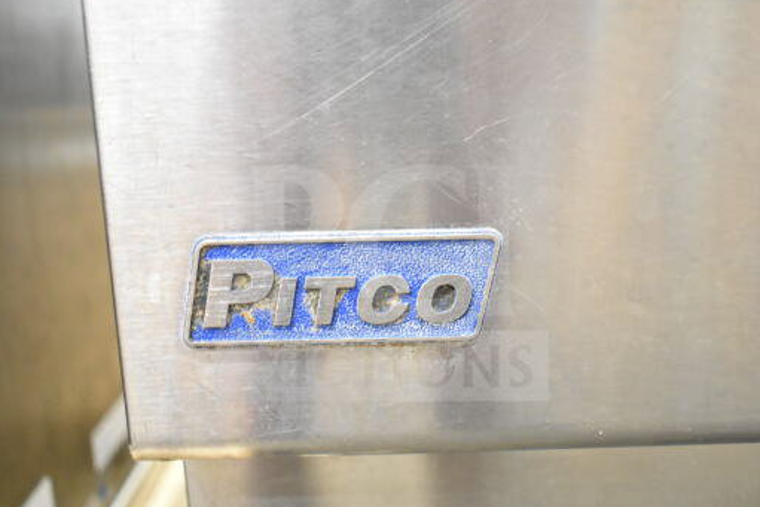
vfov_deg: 35.4
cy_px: 283
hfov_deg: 51.2
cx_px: 381
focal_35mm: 38
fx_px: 794
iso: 5000
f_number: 3.8
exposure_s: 1/30
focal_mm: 21
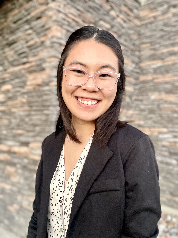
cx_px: 89
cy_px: 119
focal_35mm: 30
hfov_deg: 46.8
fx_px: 206
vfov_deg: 60.0
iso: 320
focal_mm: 2.71
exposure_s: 1/40
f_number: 2.2
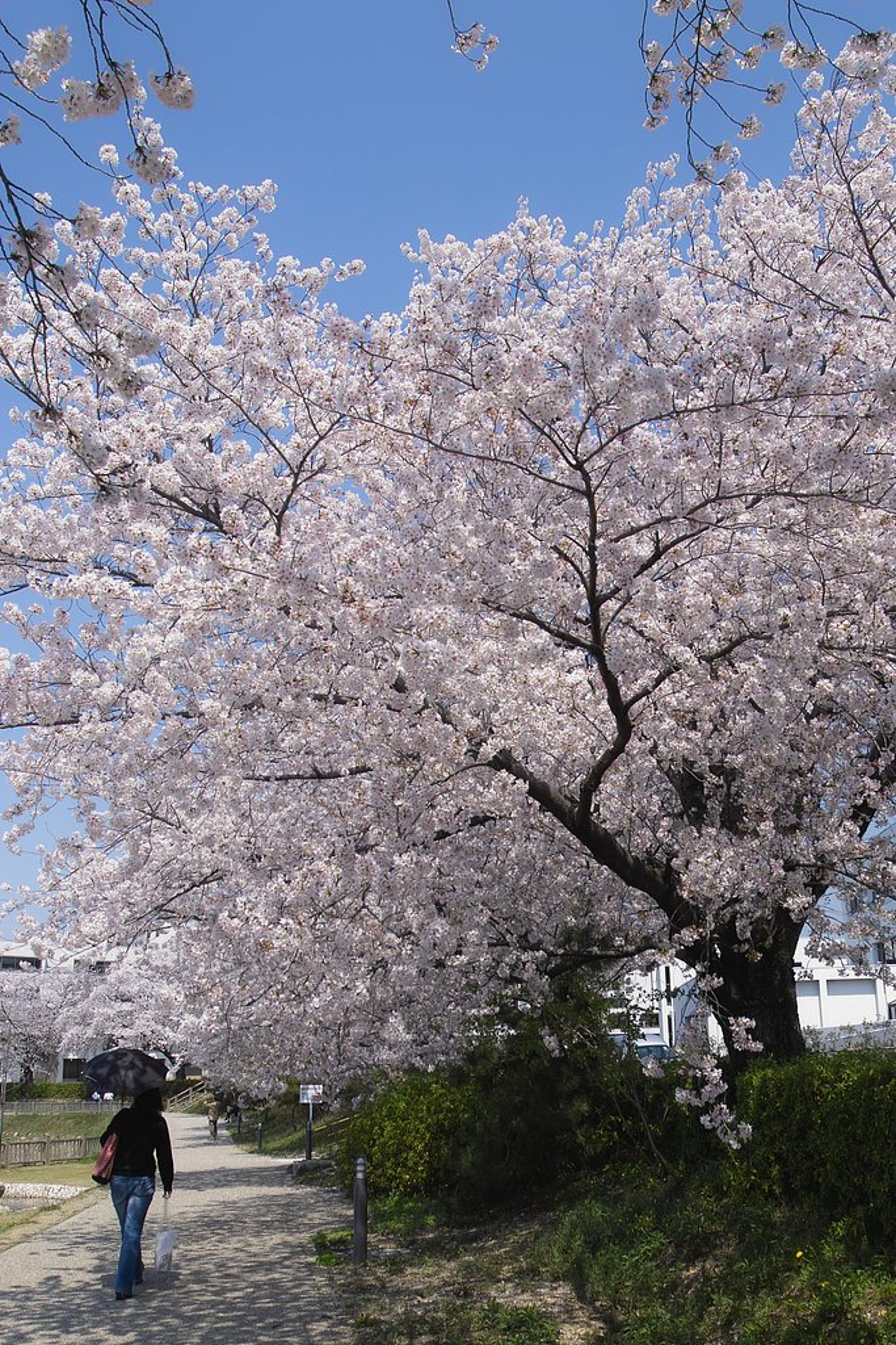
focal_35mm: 34
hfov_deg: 38.9
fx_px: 1269
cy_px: 672
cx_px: 448
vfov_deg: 55.8
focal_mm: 20
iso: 100
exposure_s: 1/100
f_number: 8
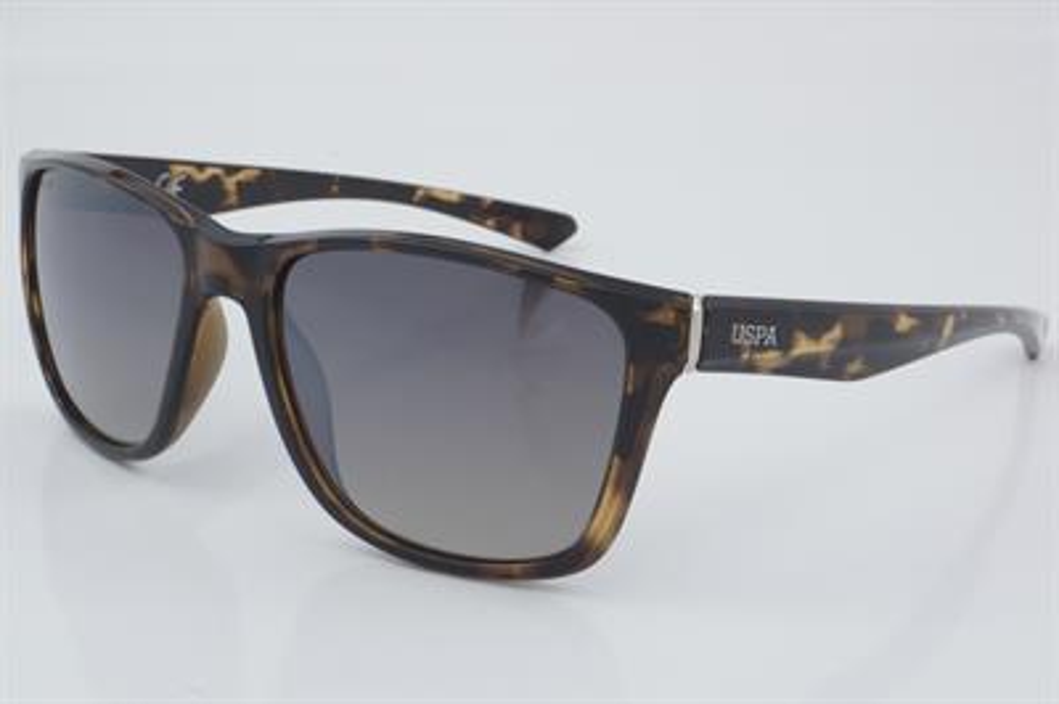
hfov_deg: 27.0
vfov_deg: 18.2
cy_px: 352
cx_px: 530
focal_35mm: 75
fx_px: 2204
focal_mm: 50
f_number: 32
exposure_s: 1/3
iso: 100
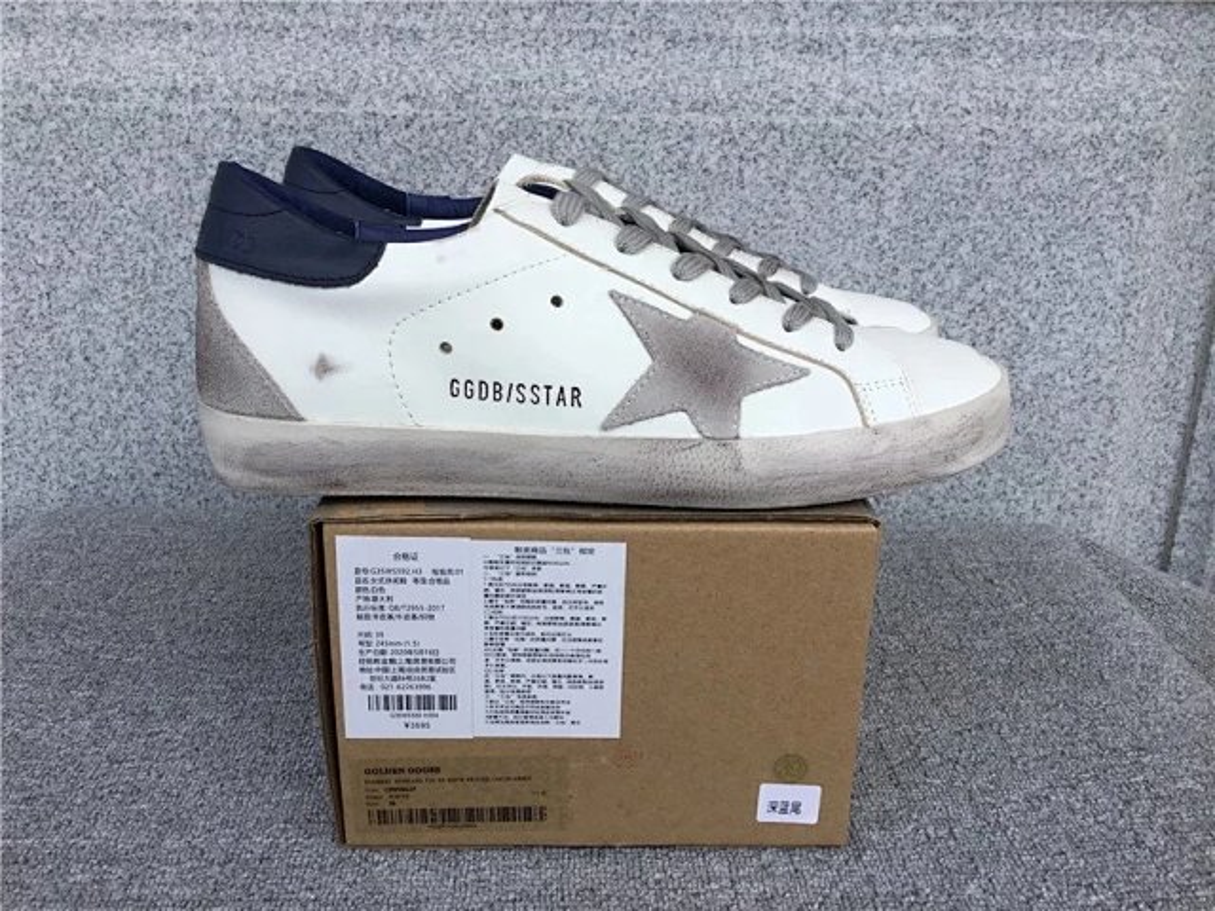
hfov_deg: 58.4
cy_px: 456
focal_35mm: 31
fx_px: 1088
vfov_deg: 45.4
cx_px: 608
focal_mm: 3.3
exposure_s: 1/450
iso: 25
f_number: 2.4
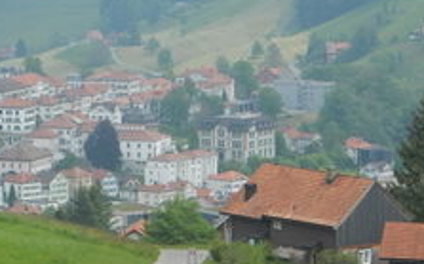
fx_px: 2494
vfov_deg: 6.1
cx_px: 127
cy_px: 199
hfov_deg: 9.7
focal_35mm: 216
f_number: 4.8
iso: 125
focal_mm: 12.6
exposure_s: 1/500
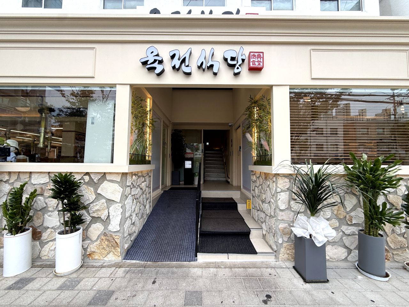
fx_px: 165
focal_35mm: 14
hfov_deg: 102.1
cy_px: 154
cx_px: 204
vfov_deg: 85.7
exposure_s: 1/269
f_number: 2.2
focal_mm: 2.22
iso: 50
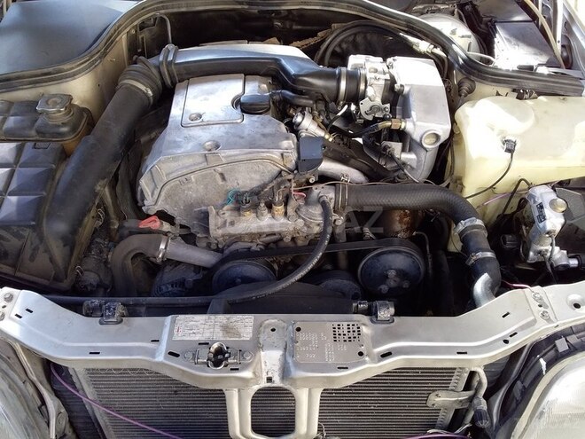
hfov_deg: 58.4
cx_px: 292
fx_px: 524
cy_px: 220
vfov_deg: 45.4
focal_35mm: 31
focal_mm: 3.3
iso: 40
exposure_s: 1/50
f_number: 2.2
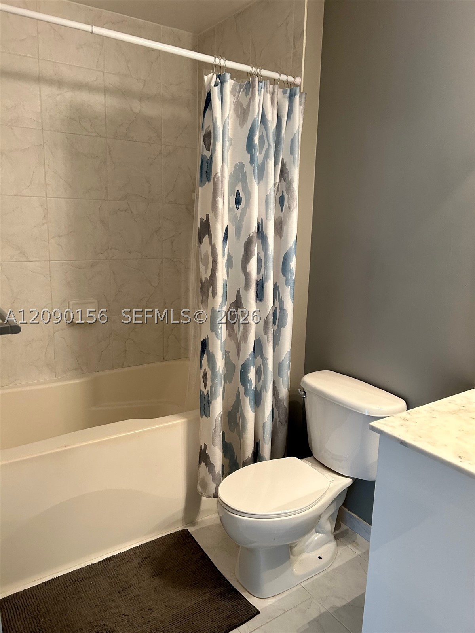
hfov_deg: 53.1
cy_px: 316
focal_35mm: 26
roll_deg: -0.9
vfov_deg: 67.3
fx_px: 476
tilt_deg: -11.7
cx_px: 238
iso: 200
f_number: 1.5
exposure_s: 1/60
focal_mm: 5.7
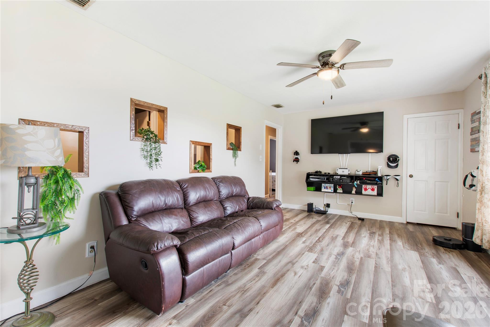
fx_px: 204
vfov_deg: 77.3
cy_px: 164
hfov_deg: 100.4
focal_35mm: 15
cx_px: 245
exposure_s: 2
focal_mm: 10
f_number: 8
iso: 100
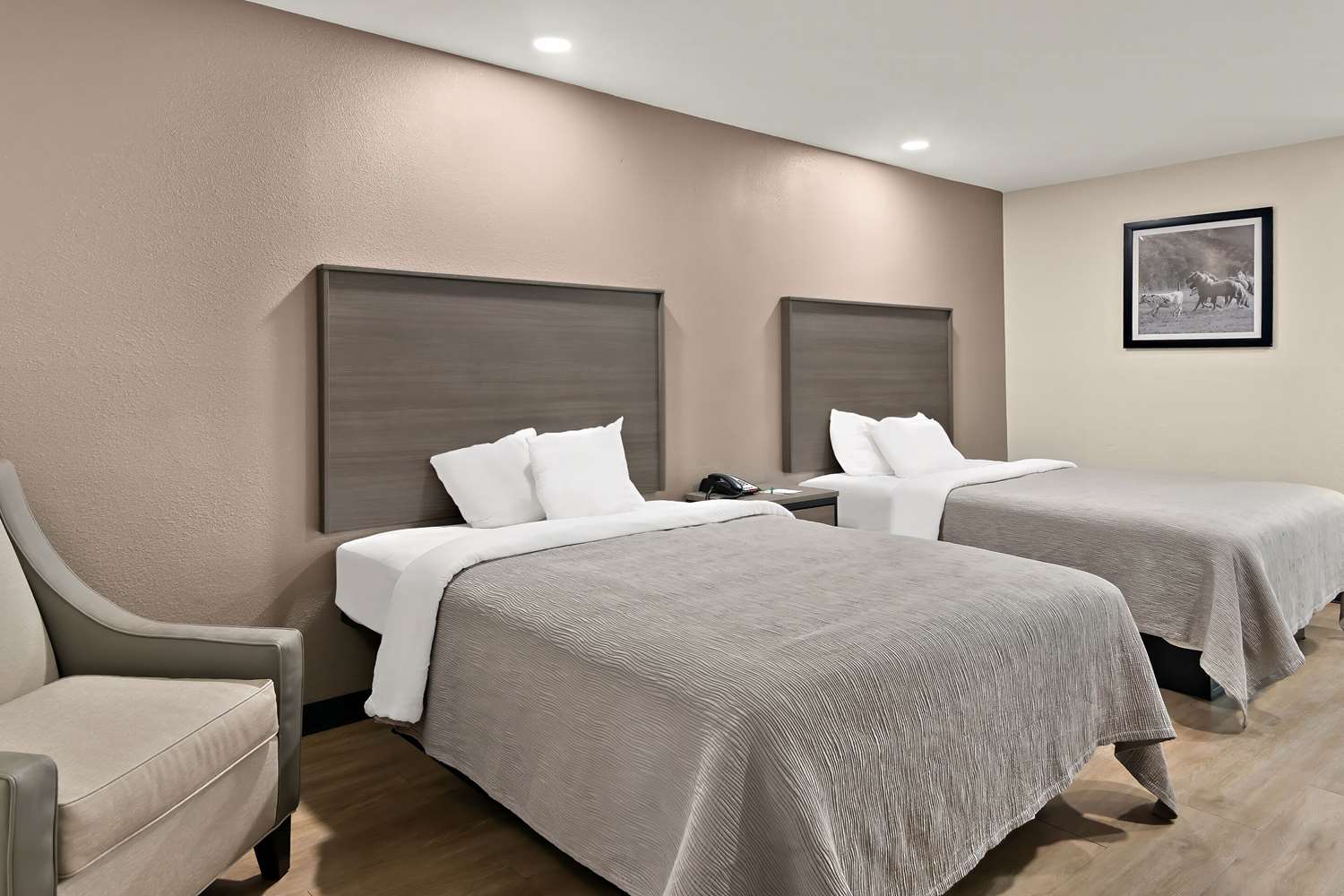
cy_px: 448
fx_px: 840
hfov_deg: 77.3
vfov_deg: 56.1
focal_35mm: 22
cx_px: 672
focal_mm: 15
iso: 800
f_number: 8
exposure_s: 1/10
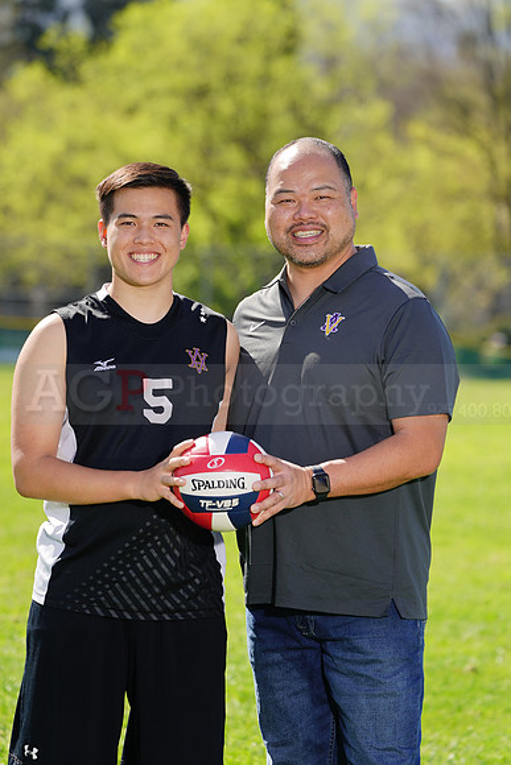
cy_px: 382
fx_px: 4936
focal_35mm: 232
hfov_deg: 5.9
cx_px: 256
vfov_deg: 8.9
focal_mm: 232
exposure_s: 1/200
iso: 64
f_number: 6.3
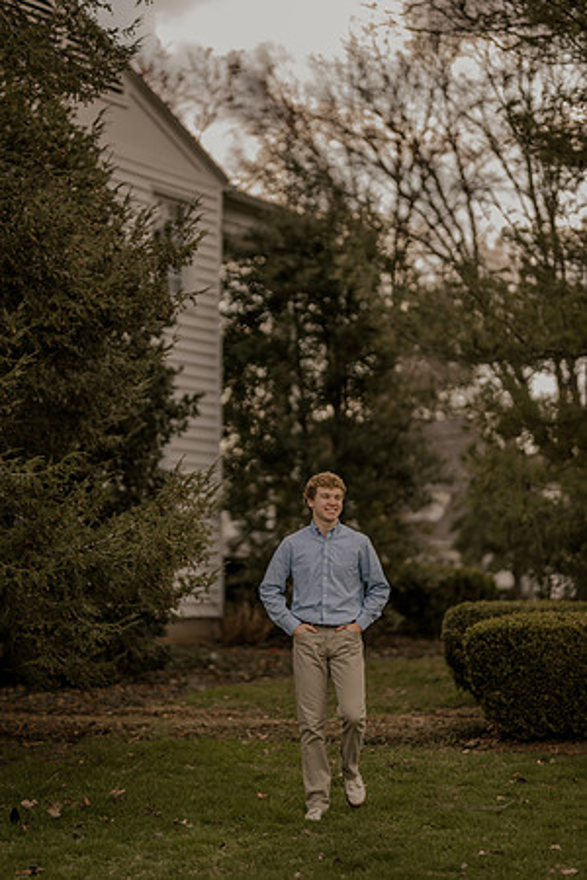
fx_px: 2079
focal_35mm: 85
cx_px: 294
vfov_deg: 23.9
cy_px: 440
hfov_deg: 16.1
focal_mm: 85
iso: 100
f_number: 1.4
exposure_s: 1/800
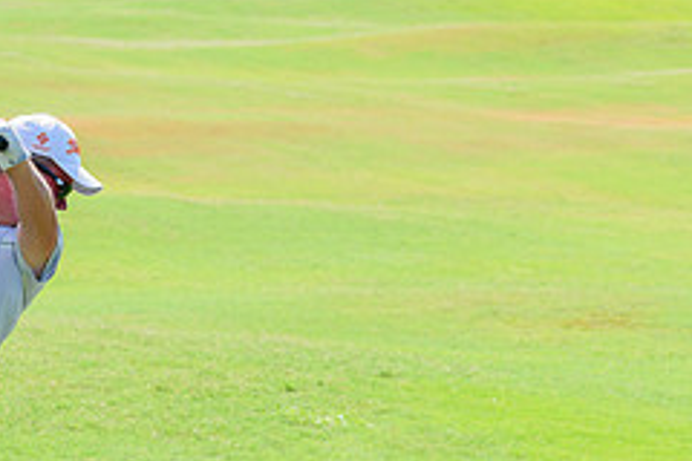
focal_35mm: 370
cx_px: 61
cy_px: 402
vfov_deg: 3.7
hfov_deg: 5.6
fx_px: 7112
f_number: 7.1
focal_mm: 102
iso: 200
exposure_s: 1/800
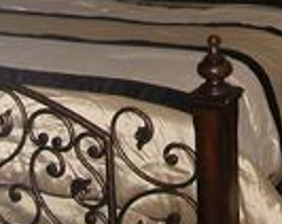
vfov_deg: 14.7
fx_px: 833
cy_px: -61
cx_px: 235
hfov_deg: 19.0
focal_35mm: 100
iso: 200
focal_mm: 5.6
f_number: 2.7
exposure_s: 1/59.9
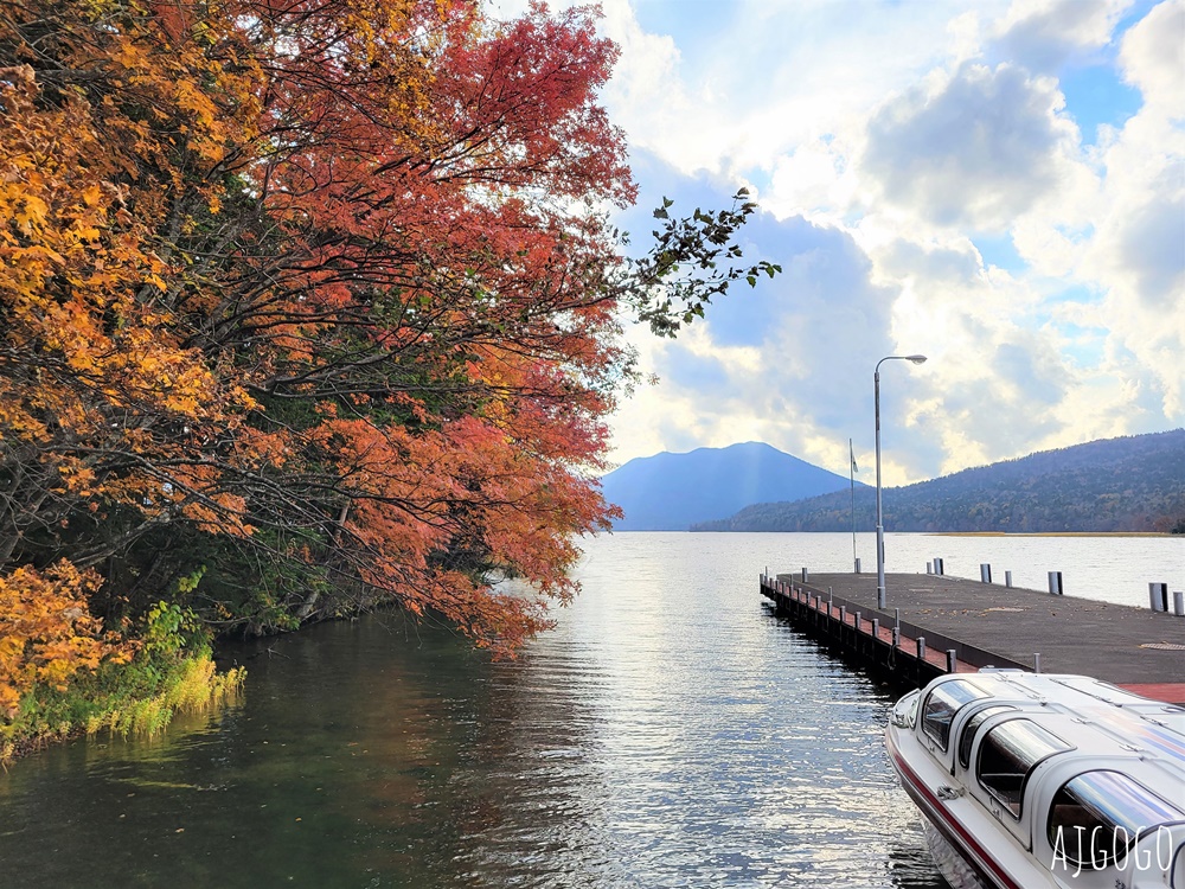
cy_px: 444
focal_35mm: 26
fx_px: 890
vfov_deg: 53.1
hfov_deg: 67.3
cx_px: 592
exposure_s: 1/720
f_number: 1.8
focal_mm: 5.4
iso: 40
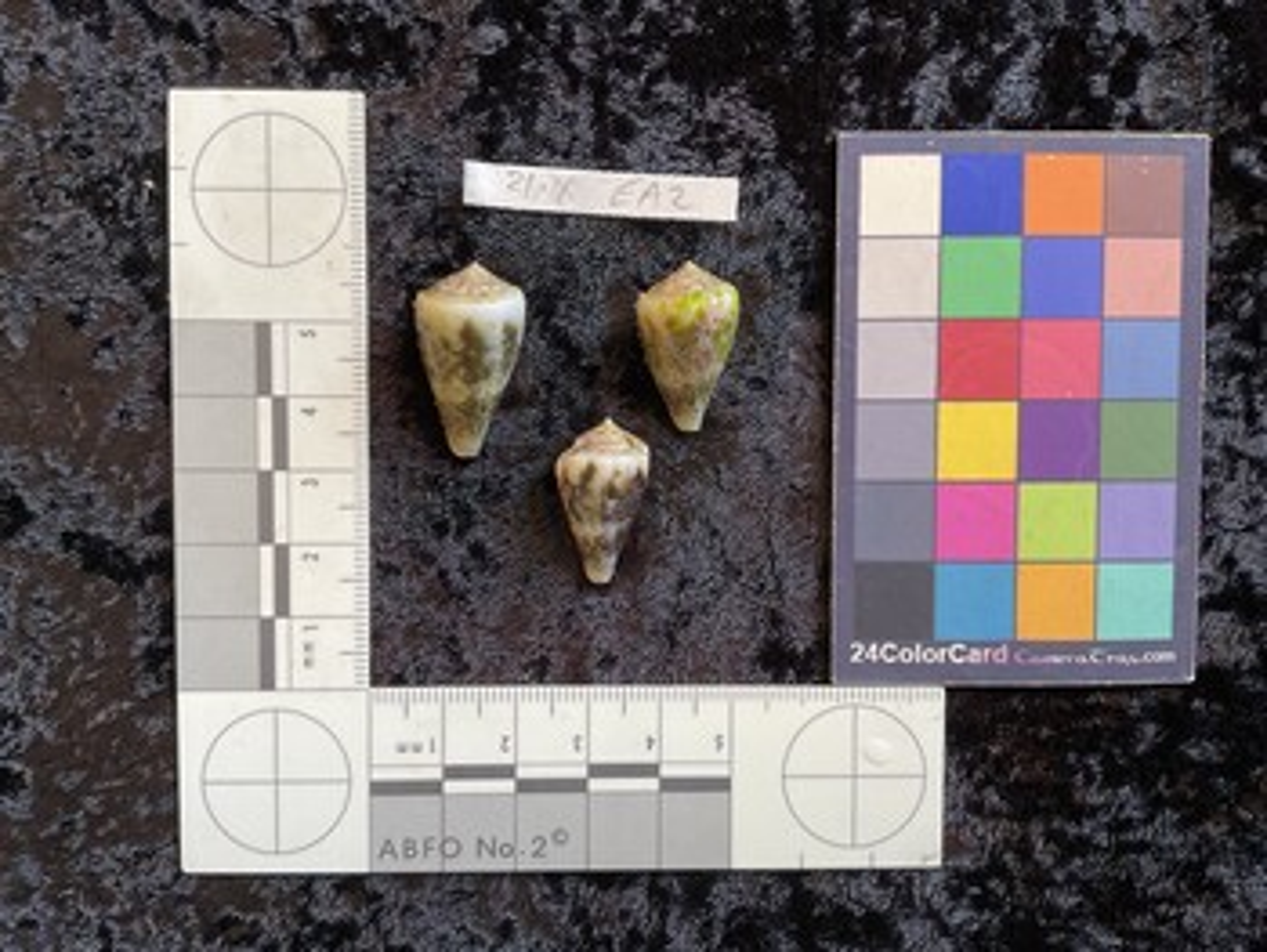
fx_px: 1062
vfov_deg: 48.3
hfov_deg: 61.6
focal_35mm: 29
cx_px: 634
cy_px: 476
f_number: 1.8
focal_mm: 3
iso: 40
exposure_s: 1/50
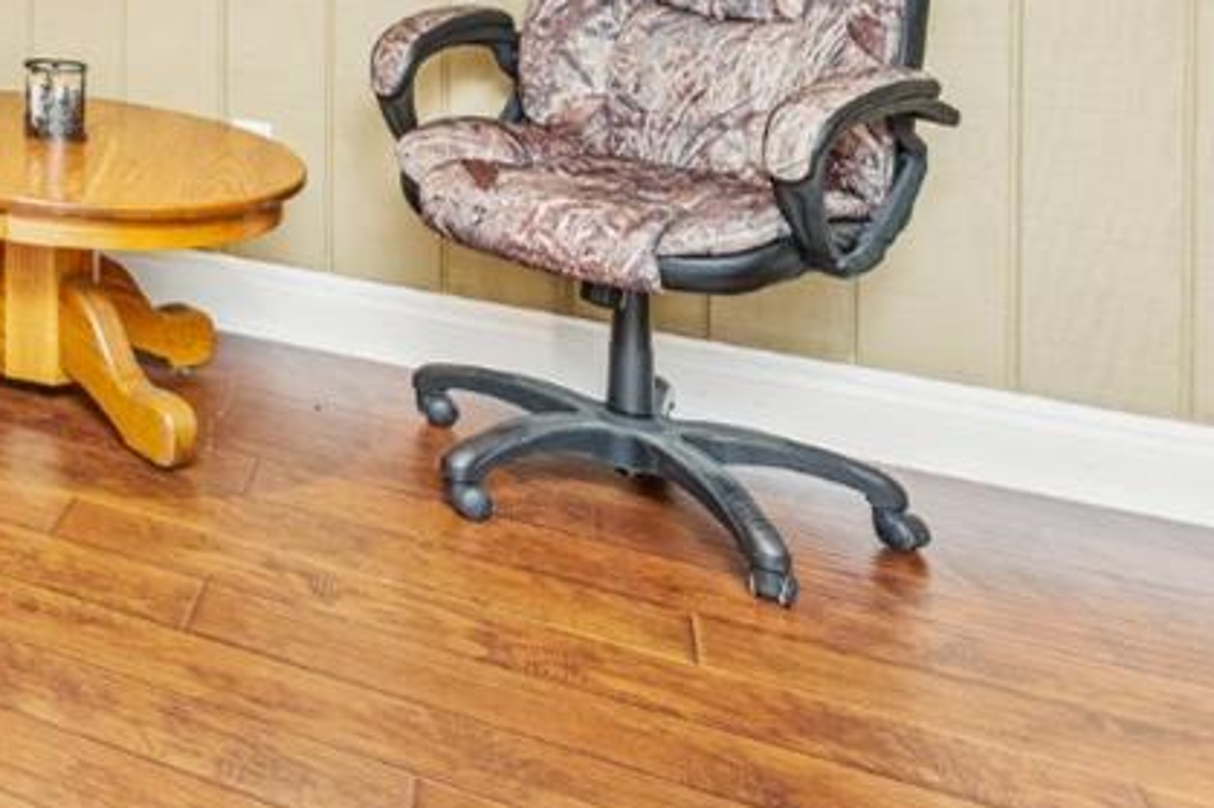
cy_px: -249
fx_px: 1449
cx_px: -504
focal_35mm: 43
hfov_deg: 30.7
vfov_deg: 26.4
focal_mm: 12
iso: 1250
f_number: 5.6
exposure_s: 1/100
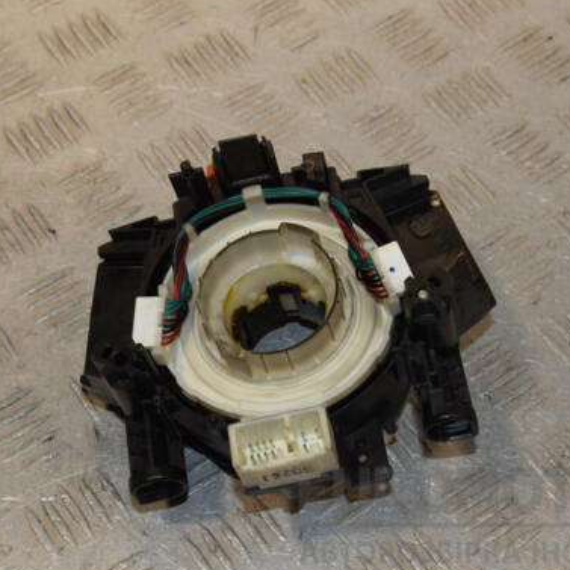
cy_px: 289
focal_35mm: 77
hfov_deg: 22.5
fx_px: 1434
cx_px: 271
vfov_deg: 22.5
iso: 800
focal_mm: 38
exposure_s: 1/200
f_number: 9
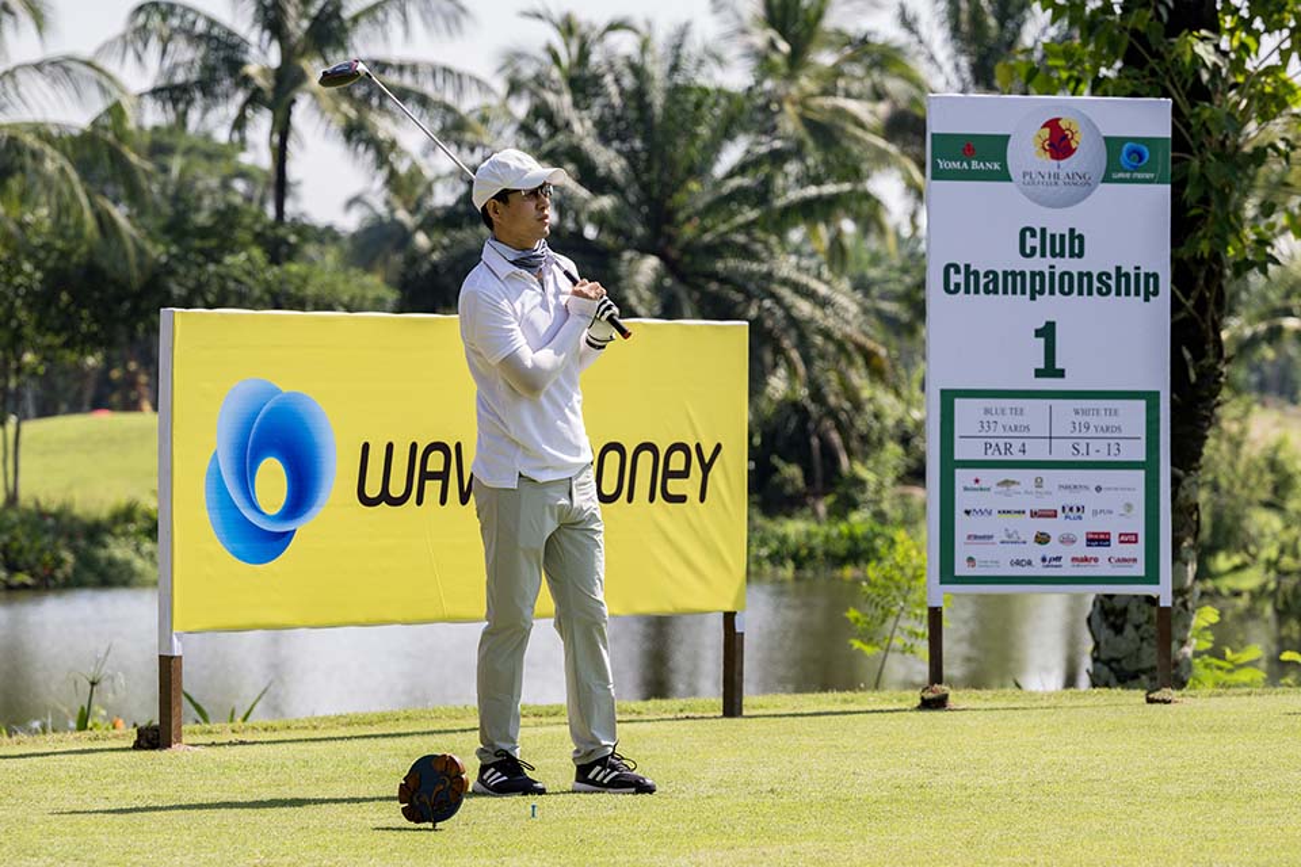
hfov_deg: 13.7
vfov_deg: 9.1
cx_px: 650
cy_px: 434
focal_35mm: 150
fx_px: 5420
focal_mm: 150
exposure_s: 1/2000
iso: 720
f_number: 5.6
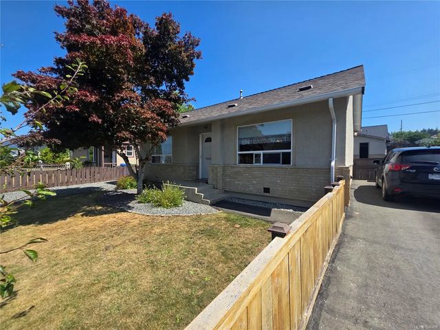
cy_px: 165
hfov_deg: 106.2
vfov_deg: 89.9
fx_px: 165
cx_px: 220
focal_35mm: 13
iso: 40
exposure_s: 1/1614
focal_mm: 2.2
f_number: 1.9
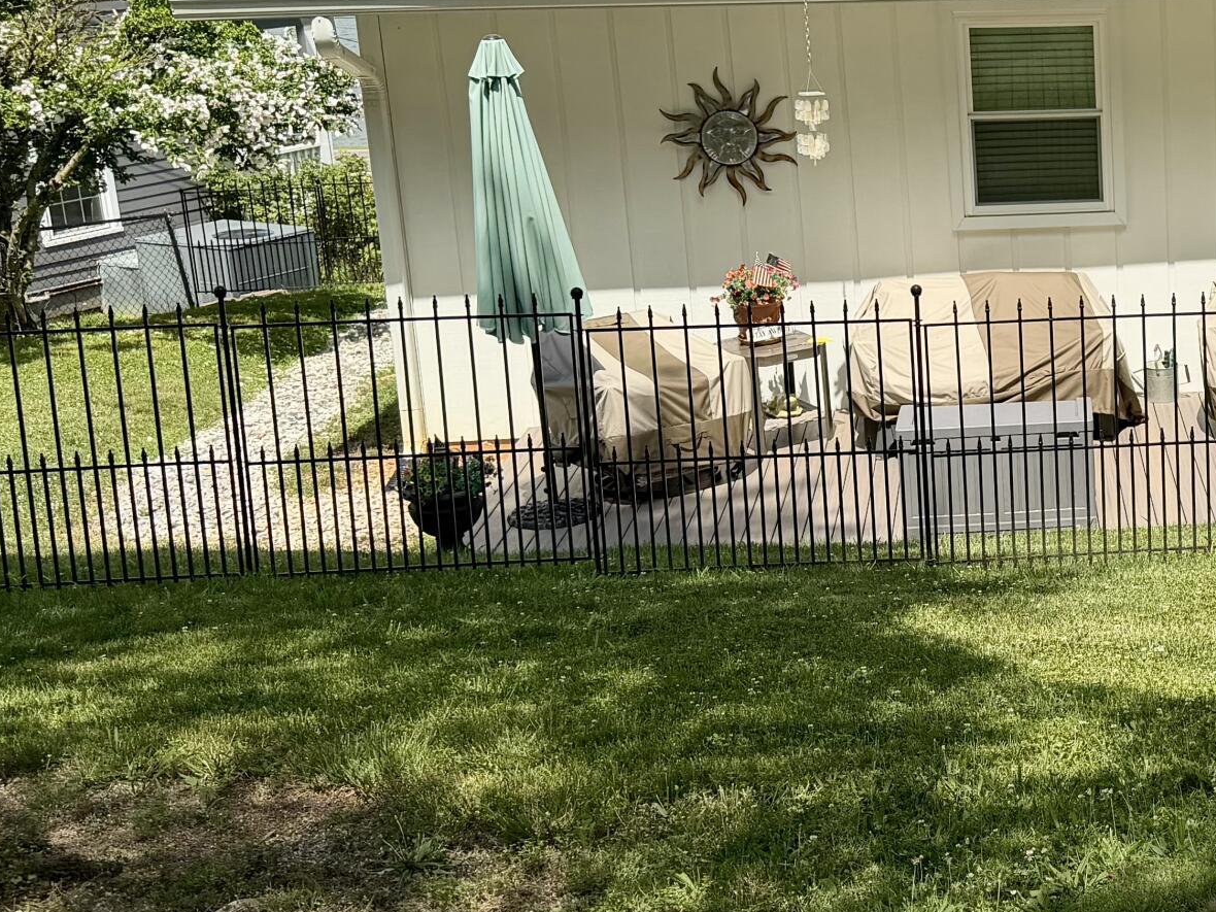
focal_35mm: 61
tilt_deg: -14.1
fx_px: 2143
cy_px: 346
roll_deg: +2.0
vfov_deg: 24.0
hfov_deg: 29.1
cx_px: 1292
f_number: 1.78
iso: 80
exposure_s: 1/3759
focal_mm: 6.76
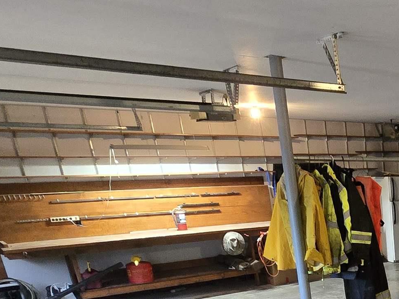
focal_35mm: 41
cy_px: 371
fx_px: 473
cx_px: 481
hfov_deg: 35.7
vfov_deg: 29.5
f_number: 2.2
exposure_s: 1/60
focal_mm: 2.2
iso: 1000
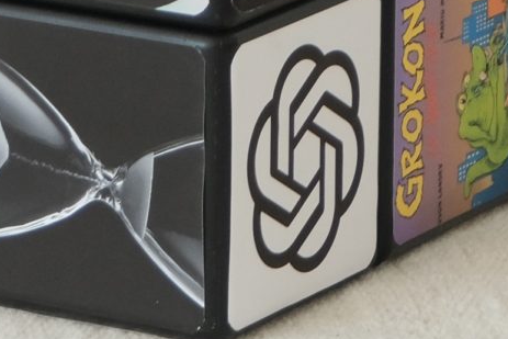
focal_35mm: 376
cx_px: 55
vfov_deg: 3.6
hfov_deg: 5.5
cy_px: -361
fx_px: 5307
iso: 1000
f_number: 5.6
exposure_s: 1/140
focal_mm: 45
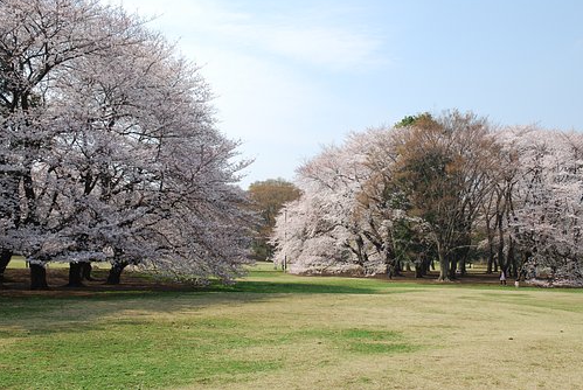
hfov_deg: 50.0
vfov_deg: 34.7
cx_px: 293
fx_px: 624
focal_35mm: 39
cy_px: 194
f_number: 7.1
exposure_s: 1/200
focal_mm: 25
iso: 100
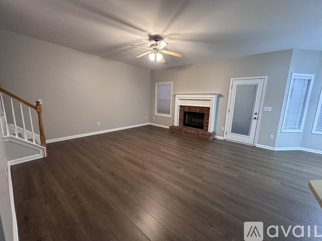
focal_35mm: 14
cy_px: 120
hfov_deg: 102.1
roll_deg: -2.0
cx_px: 161
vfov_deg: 85.7
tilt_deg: -9.0
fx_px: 130
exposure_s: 1/60
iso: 500
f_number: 2.2
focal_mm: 2.22
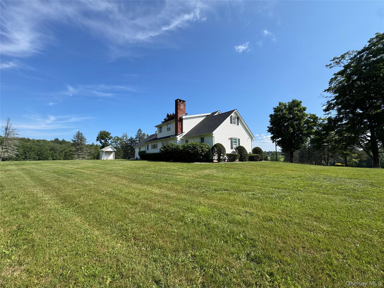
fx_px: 155
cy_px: 144
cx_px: 192
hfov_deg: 102.1
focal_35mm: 14
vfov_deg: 85.7
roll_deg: +0.2
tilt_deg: +6.0
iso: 50
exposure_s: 1/1748
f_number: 2.2
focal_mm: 2.22
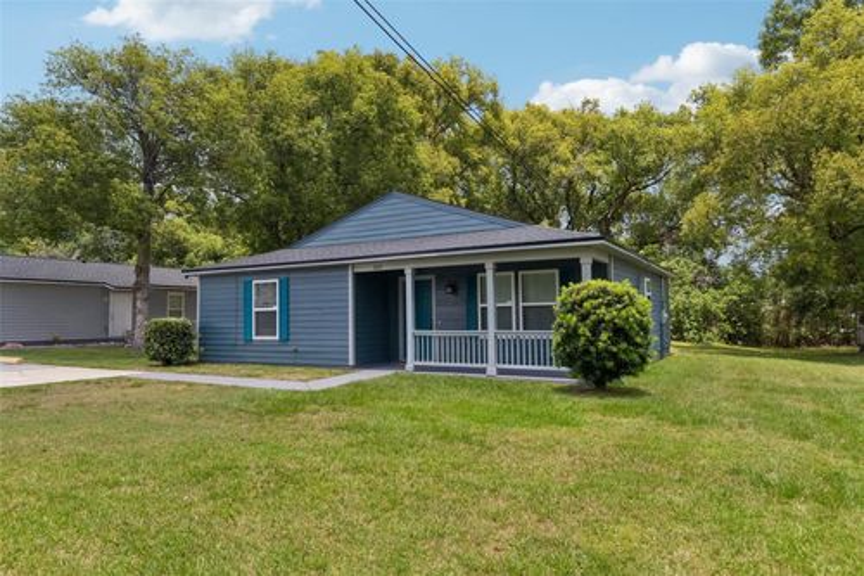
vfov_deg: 53.1
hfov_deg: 73.8
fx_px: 576
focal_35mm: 24
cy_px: 288
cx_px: 432
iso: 400
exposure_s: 1/640
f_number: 8
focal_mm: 24
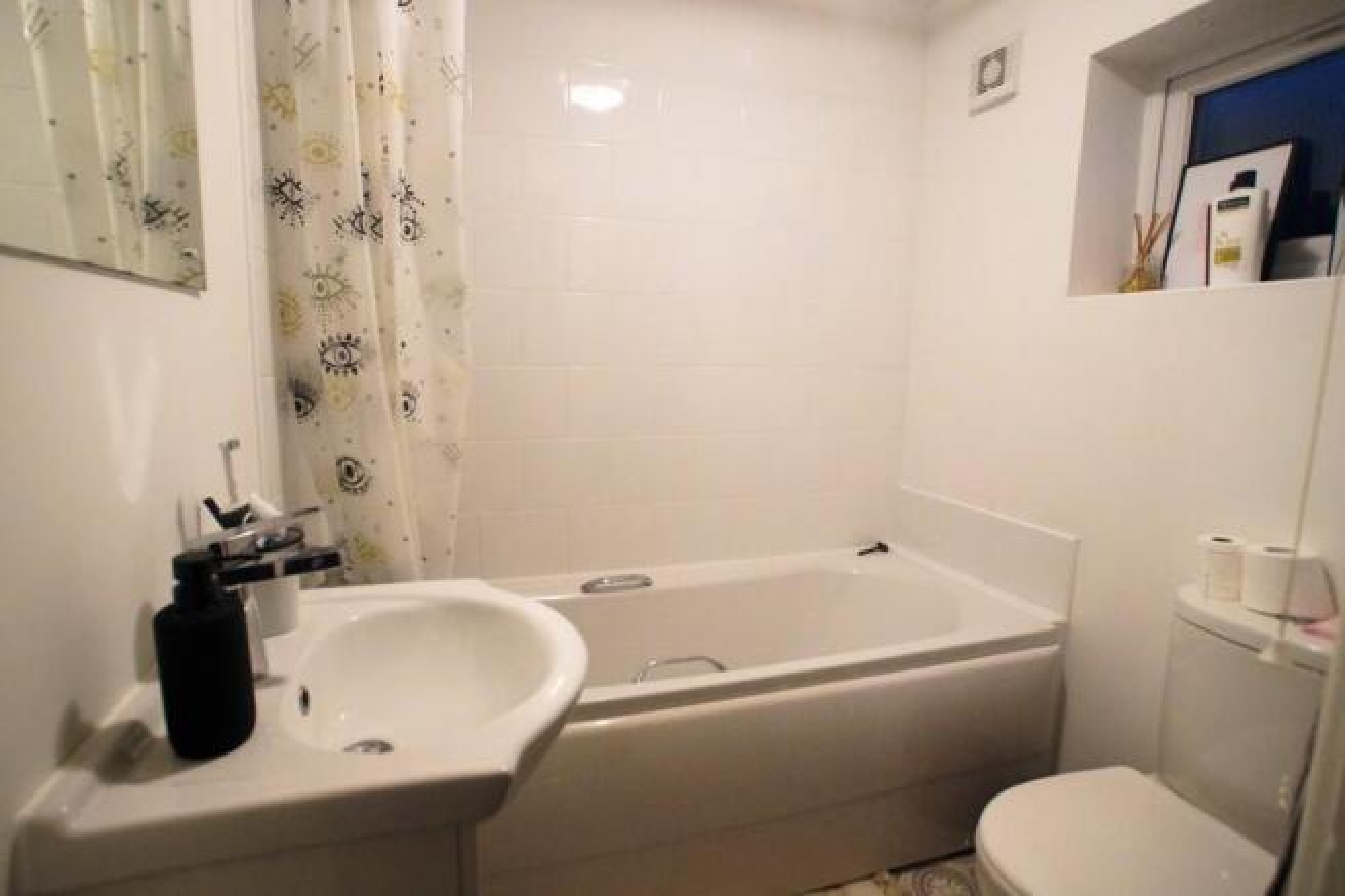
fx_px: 616
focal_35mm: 16
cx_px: 672
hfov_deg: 95.0
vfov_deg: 72.0
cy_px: 448
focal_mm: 11
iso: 3200
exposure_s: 1/50
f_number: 4.5
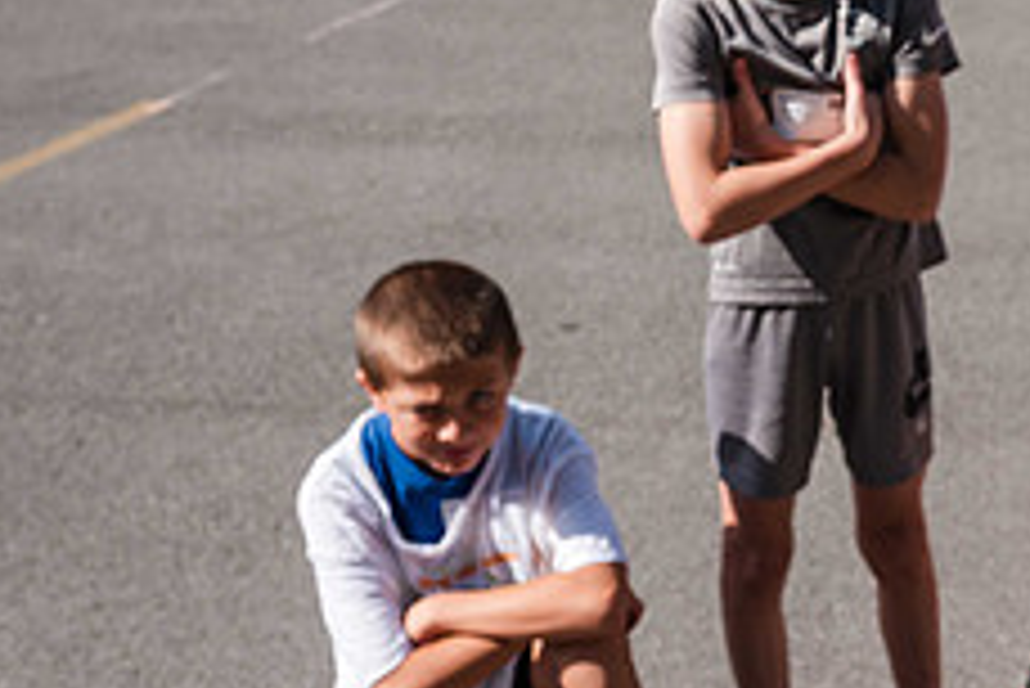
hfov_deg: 23.5
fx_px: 2290
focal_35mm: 80
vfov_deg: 17.1
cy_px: 263
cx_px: 1177
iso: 100
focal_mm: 30
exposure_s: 1/320
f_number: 6.3
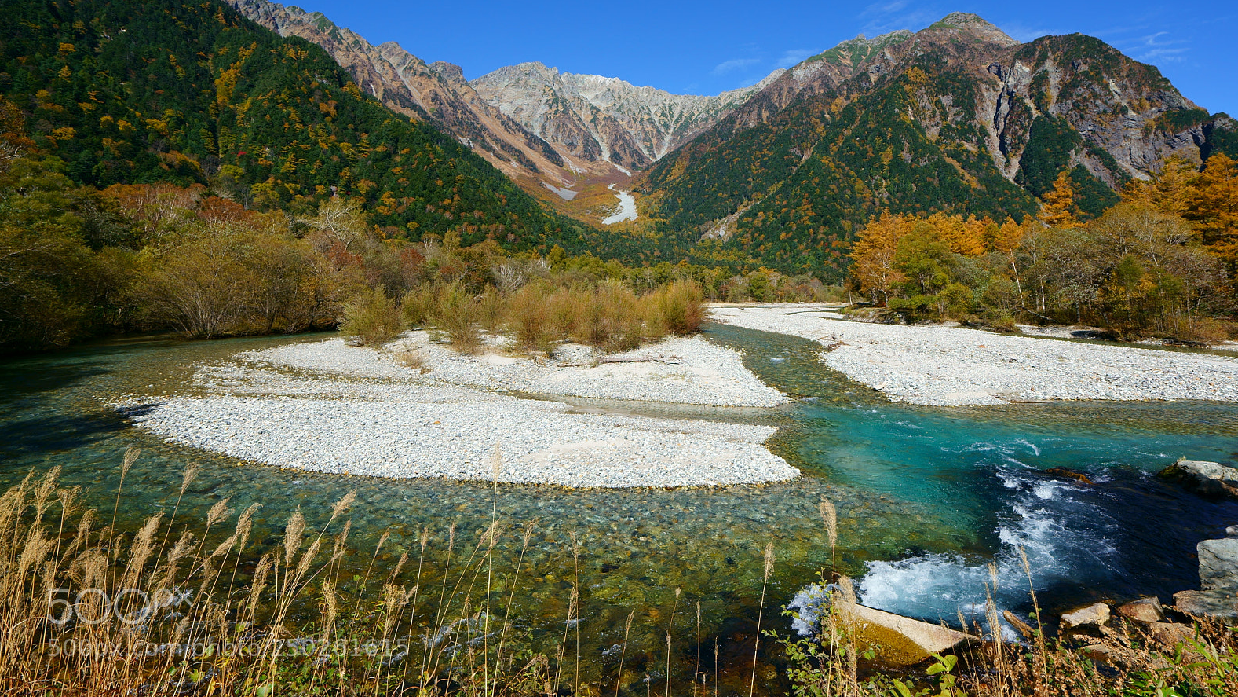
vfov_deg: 63.5
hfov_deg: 95.9
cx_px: 626
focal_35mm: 17
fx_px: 558
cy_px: 291
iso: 100
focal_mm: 16
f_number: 6.3
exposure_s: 1/400
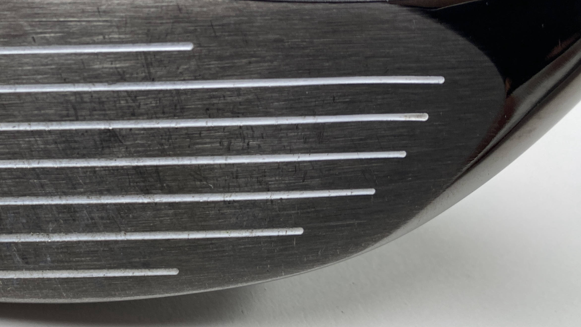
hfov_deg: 41.1
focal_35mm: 47
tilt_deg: -41.4
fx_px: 724
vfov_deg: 25.2
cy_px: 91
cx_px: 83
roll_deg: -6.7
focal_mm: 4.25
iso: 32
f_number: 1.8
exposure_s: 1/208
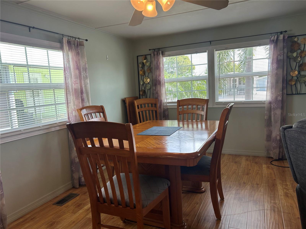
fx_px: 230
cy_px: 114
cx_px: 153
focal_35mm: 26
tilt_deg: -7.1
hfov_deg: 67.3
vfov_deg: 53.1
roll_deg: +2.9
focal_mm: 5.7
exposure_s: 1/150
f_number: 1.5
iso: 32
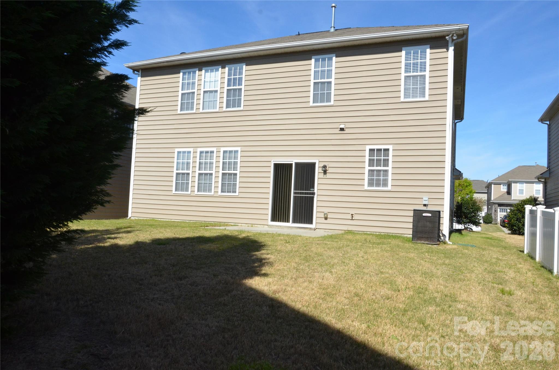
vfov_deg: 47.7
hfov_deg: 67.5
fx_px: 418
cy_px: 185
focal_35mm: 27
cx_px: 280
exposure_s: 1/800
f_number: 14
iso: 1000
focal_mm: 18
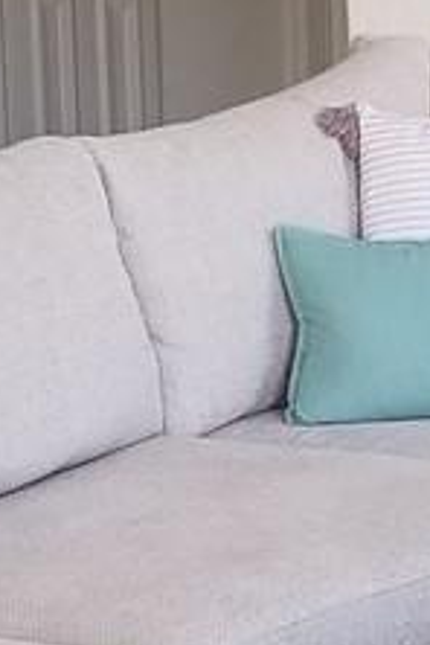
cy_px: 413
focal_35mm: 195
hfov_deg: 7.0
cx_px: 604
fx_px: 3493
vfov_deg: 10.5
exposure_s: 1/50
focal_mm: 4.25
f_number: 1.7
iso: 64
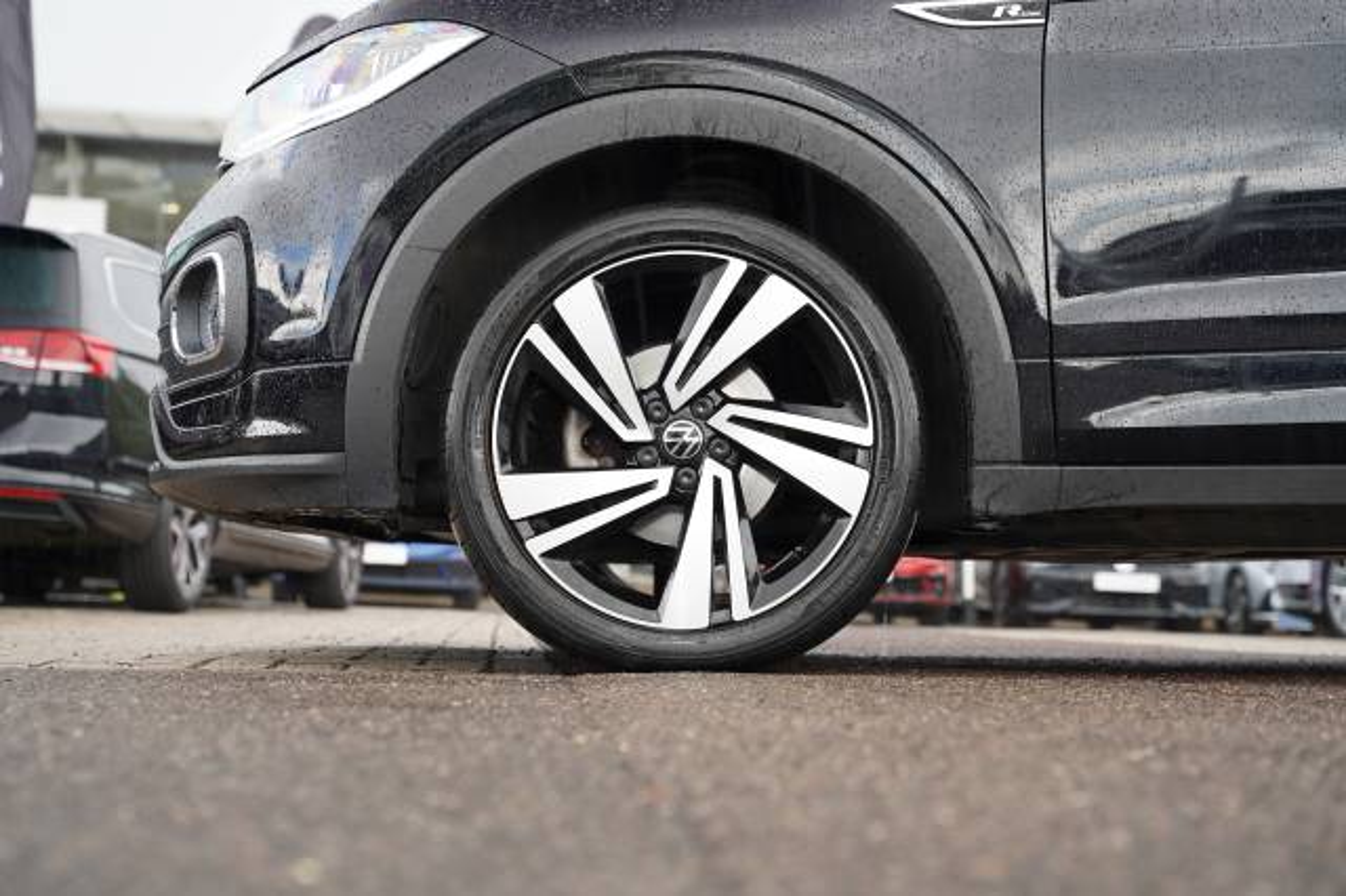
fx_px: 2134
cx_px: 673
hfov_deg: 35.0
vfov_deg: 23.7
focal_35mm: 57
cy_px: 448
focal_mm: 57.1
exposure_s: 1/60
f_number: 4
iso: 125
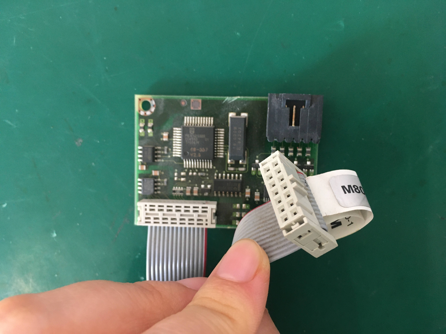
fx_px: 374
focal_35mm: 29
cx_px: 223
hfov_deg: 61.7
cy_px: 167
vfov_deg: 48.2
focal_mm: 4.15
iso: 160
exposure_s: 1/33
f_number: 2.2
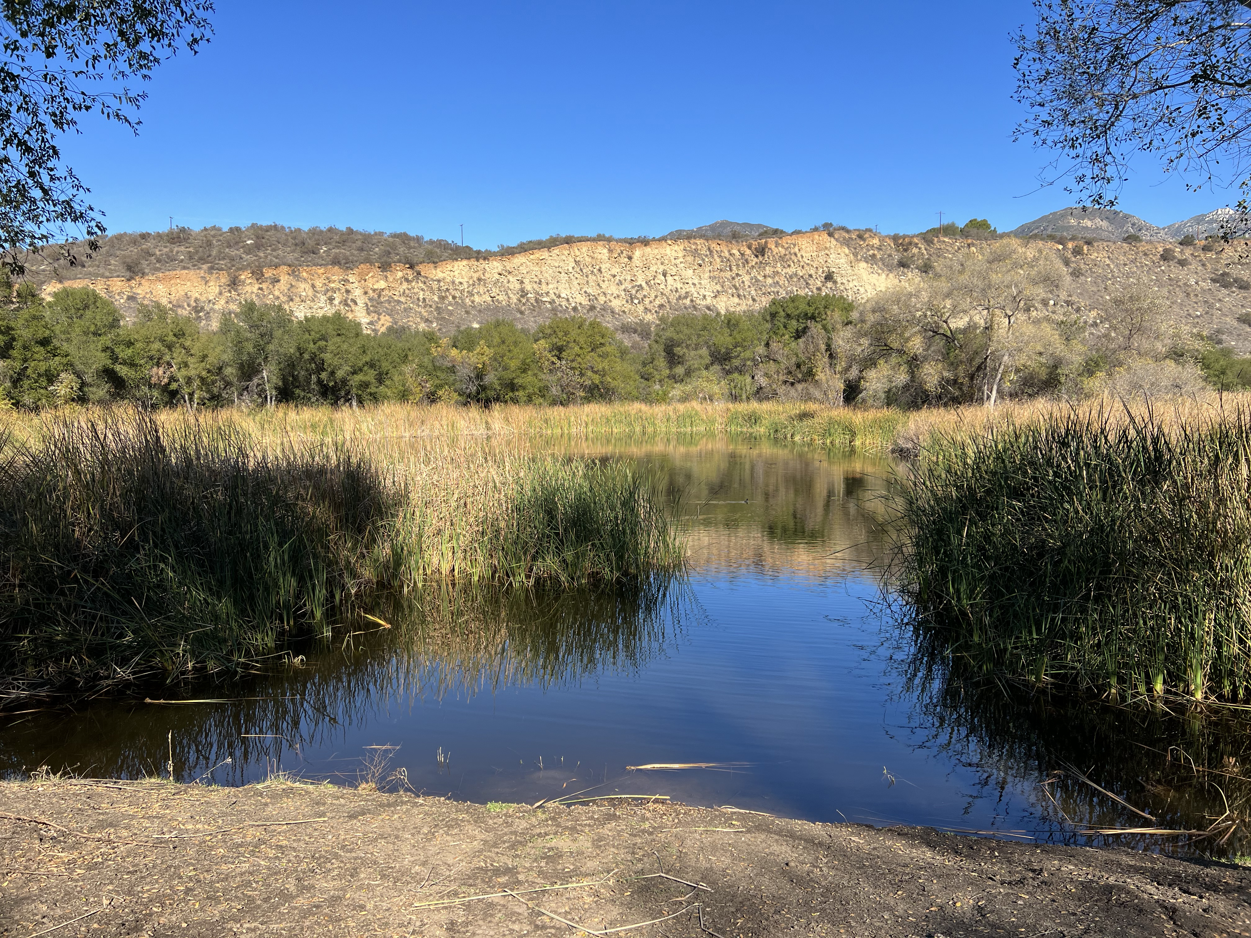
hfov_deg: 67.3
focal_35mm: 26
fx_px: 940
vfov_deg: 53.1
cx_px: 626
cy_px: 469
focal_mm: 5.7
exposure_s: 1/2457
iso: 50
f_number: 1.5
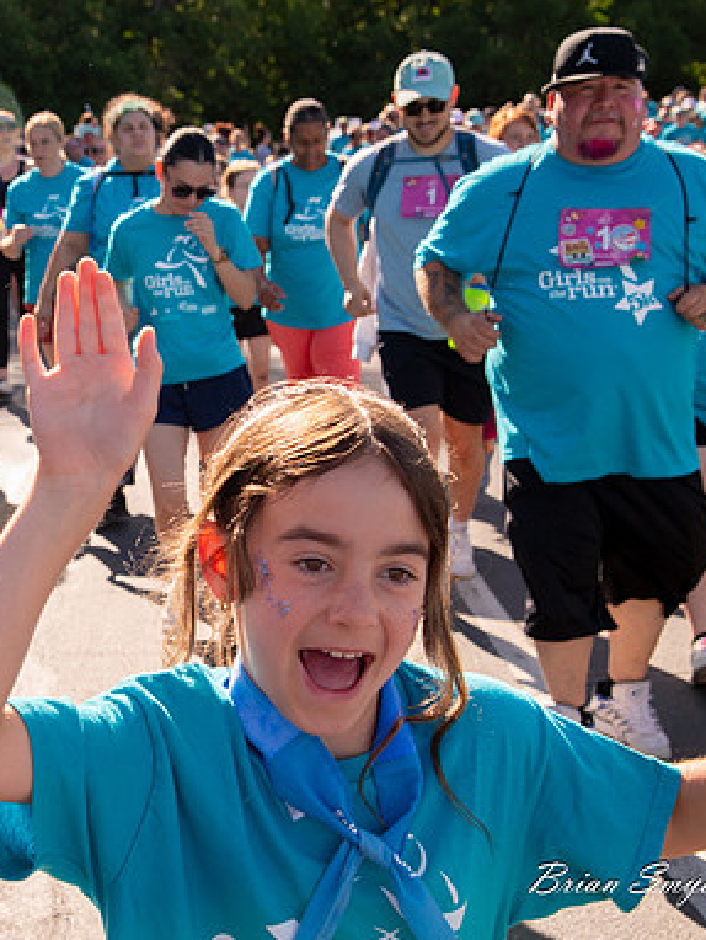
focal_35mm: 70
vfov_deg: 27.8
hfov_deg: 20.6
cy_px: 472
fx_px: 1901
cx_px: 66
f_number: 8
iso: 800
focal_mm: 48
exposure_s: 1/1000
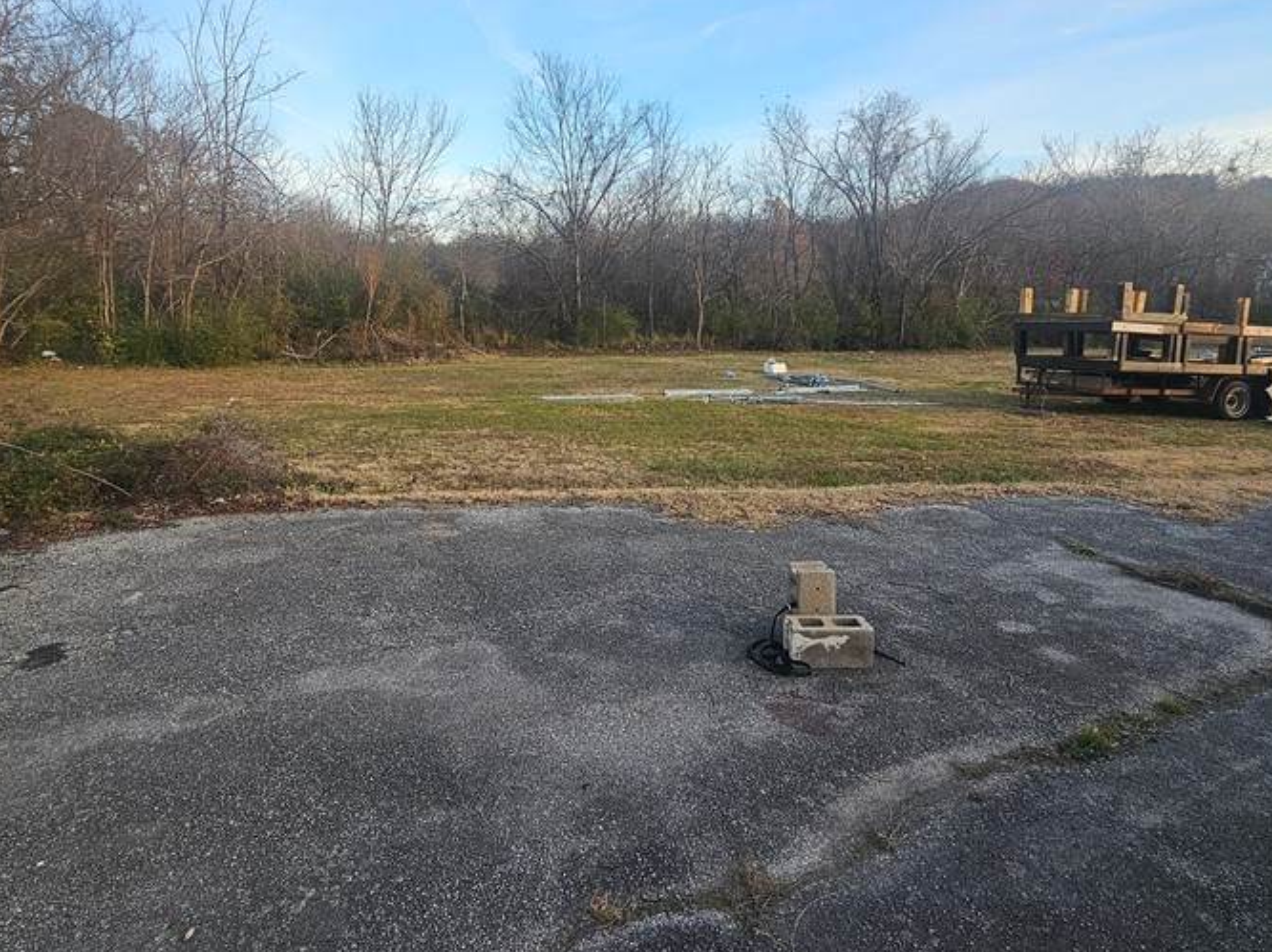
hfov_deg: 81.8
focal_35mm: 20
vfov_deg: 65.4
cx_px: 623
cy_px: 389
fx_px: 735
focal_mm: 2.2
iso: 50
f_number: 2.2
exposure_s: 1/191
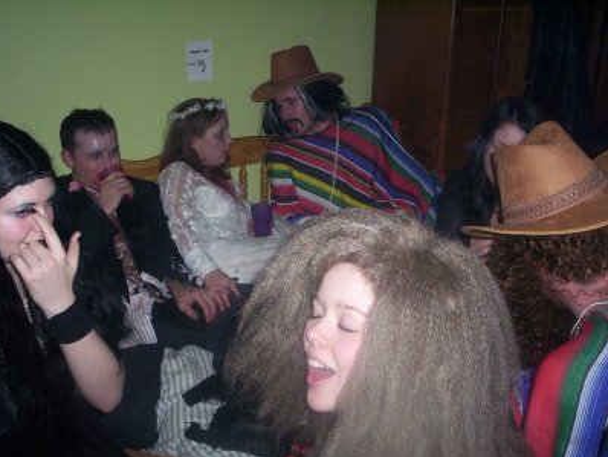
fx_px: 685
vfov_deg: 36.9
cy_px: 234
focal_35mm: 39
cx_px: 298
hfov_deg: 47.8
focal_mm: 4.99
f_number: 4.5
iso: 140
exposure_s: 1/60
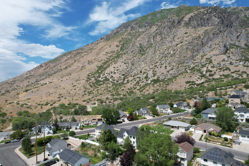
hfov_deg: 78.6
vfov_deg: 57.2
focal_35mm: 22
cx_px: 124
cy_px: 83
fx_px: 152
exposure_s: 1/2000
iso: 110
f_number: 2.8
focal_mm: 8.38
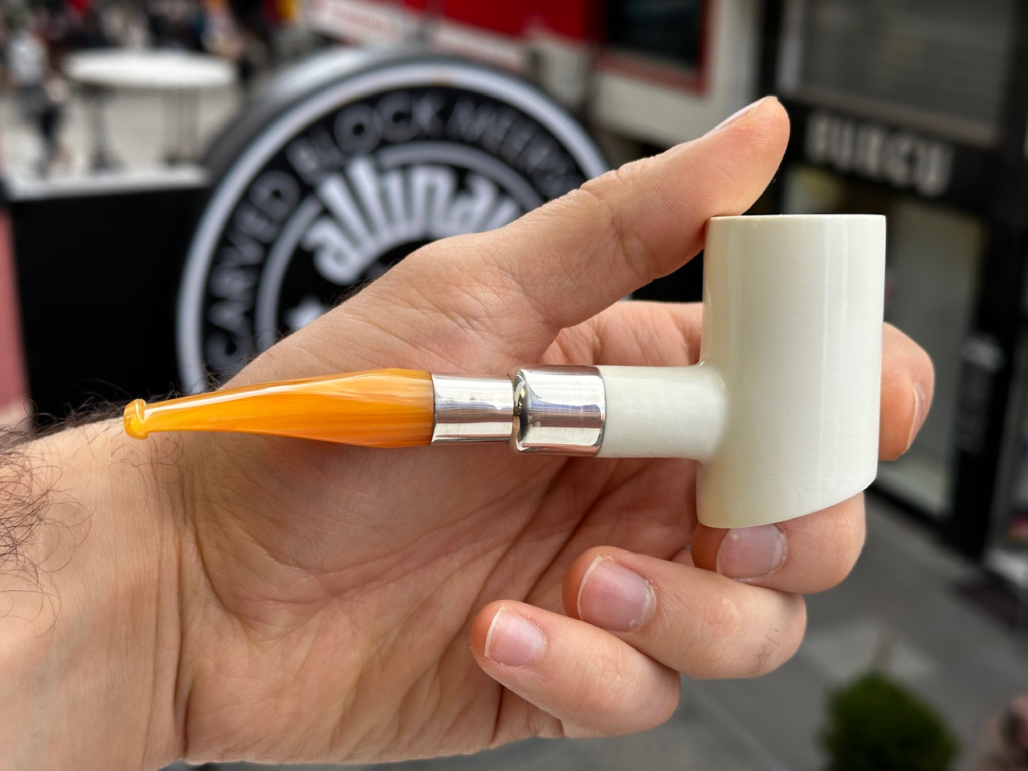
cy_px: 386
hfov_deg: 39.7
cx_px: 514
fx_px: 1425
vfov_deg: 30.3
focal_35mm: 48
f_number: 1.78
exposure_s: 1/358
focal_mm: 6.86
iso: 64
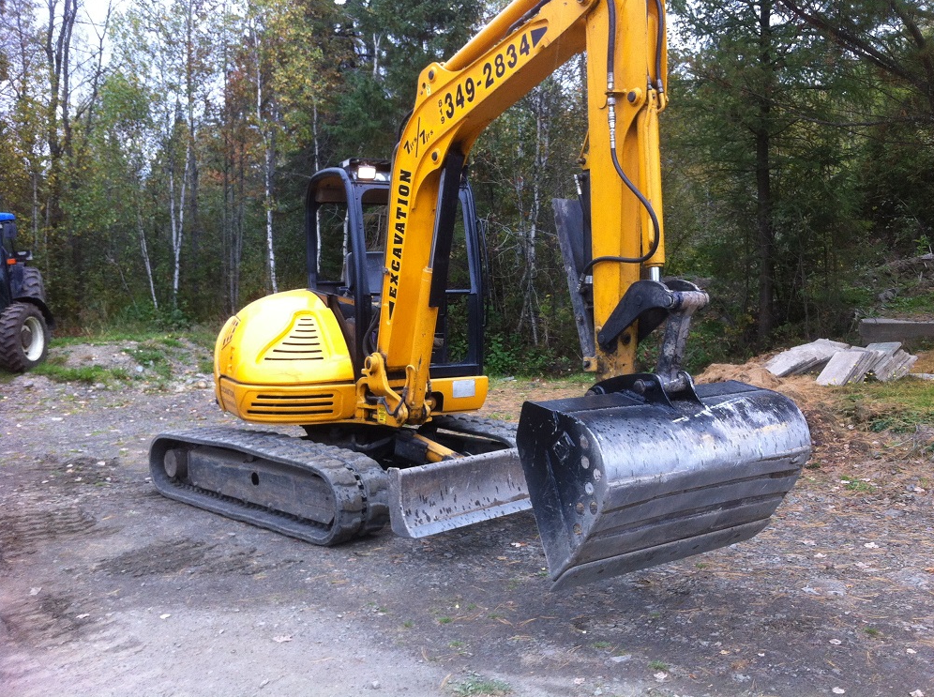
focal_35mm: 36
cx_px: 479
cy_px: 340
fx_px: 969
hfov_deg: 51.4
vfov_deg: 39.5
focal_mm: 3.85
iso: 100
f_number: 2.8
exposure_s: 1/120
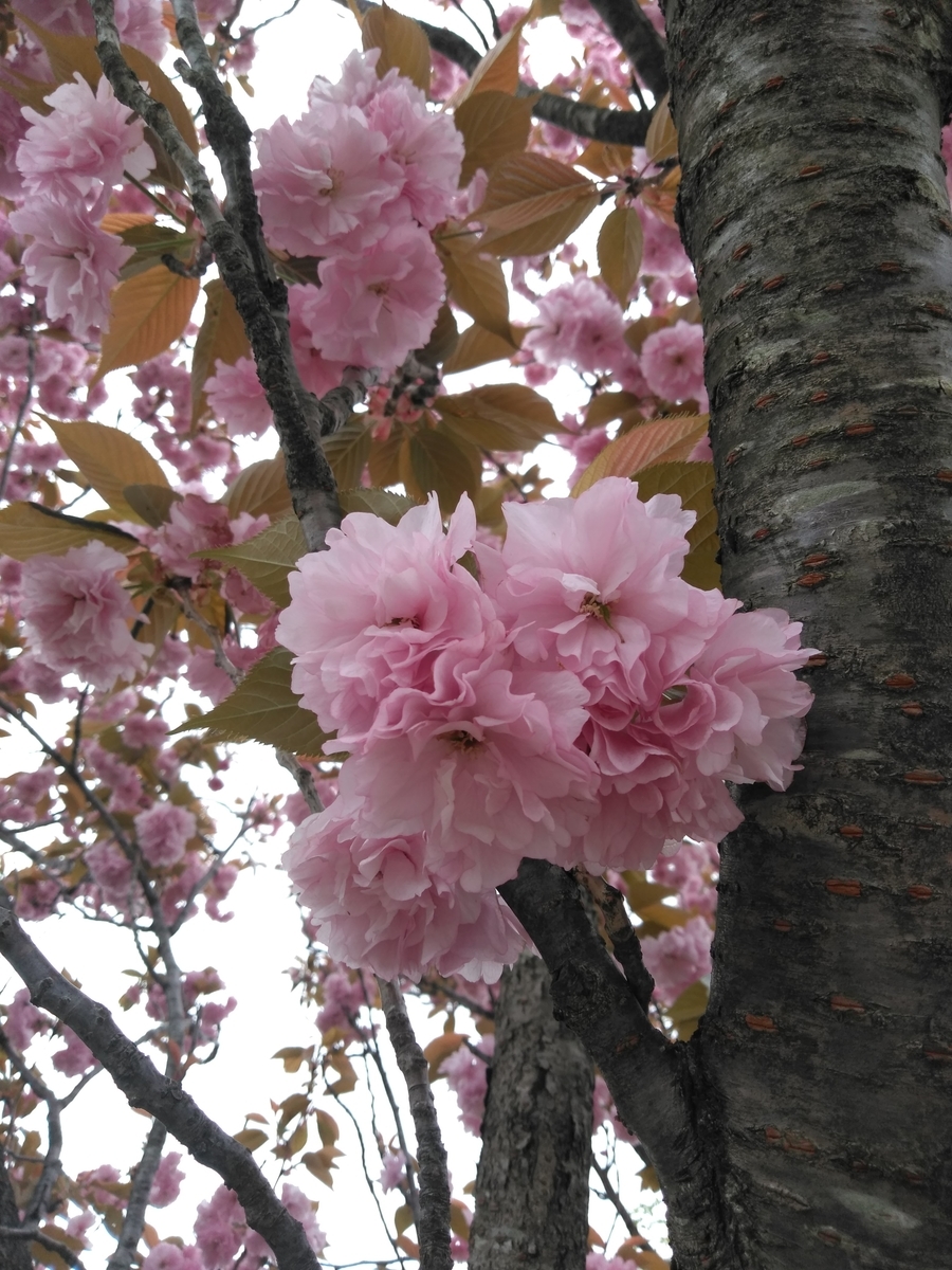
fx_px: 953
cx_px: 476
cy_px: 635
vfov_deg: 67.3
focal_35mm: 26
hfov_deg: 53.1
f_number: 2.2
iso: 38
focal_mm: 3.46
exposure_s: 1/330
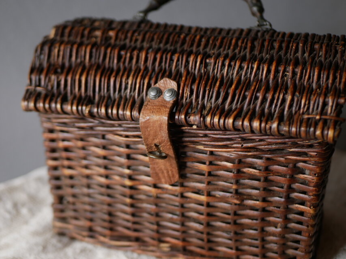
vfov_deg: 29.1
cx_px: 173
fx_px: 500
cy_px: 130
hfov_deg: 38.2
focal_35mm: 50
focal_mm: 25
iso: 200
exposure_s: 1/125
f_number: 2
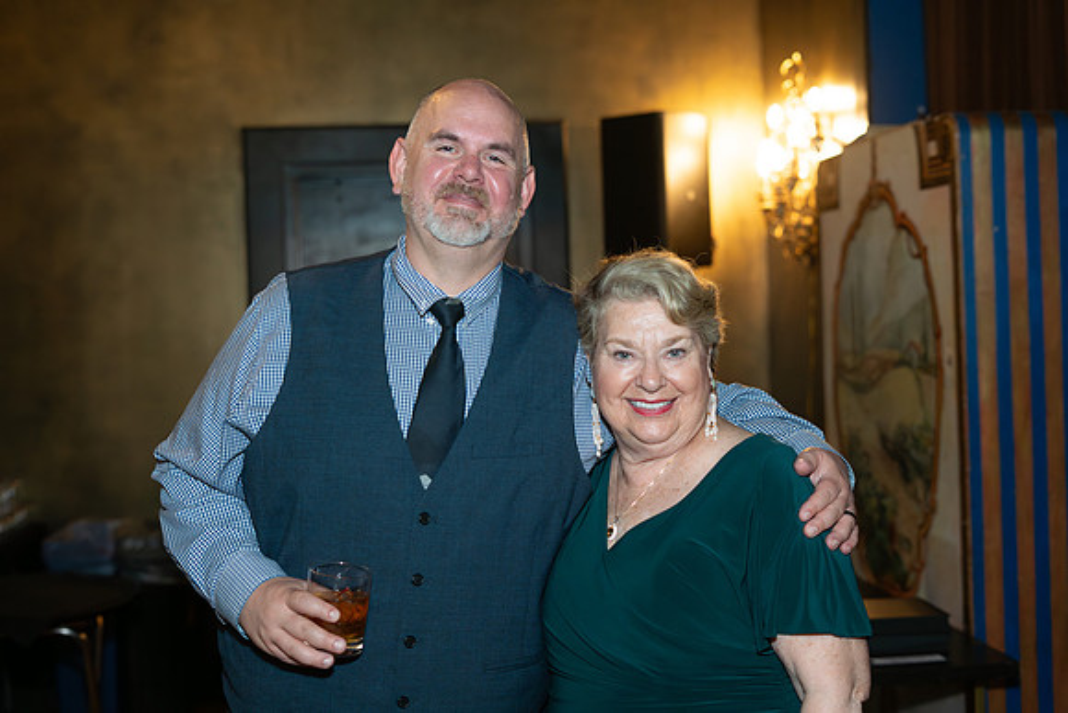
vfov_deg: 27.0
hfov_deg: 39.6
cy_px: 356
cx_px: 534
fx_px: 1484
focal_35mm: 50
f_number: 2.8
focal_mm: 50
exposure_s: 1/100
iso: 800
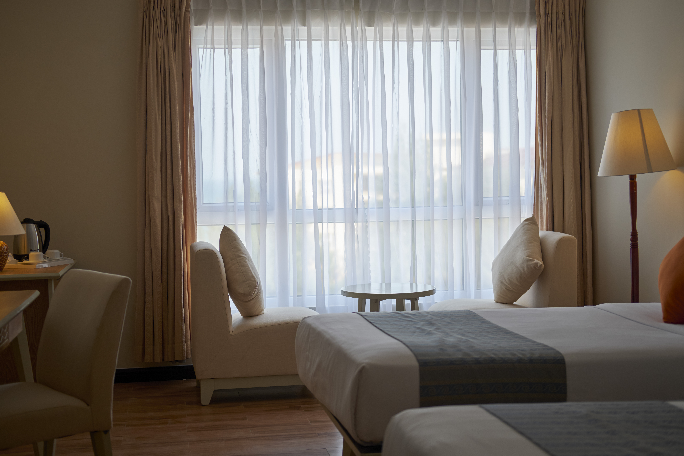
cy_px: 228
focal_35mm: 53
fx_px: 1007
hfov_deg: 37.5
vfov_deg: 25.5
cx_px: 342
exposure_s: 1/750
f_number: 2
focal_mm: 35
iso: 400
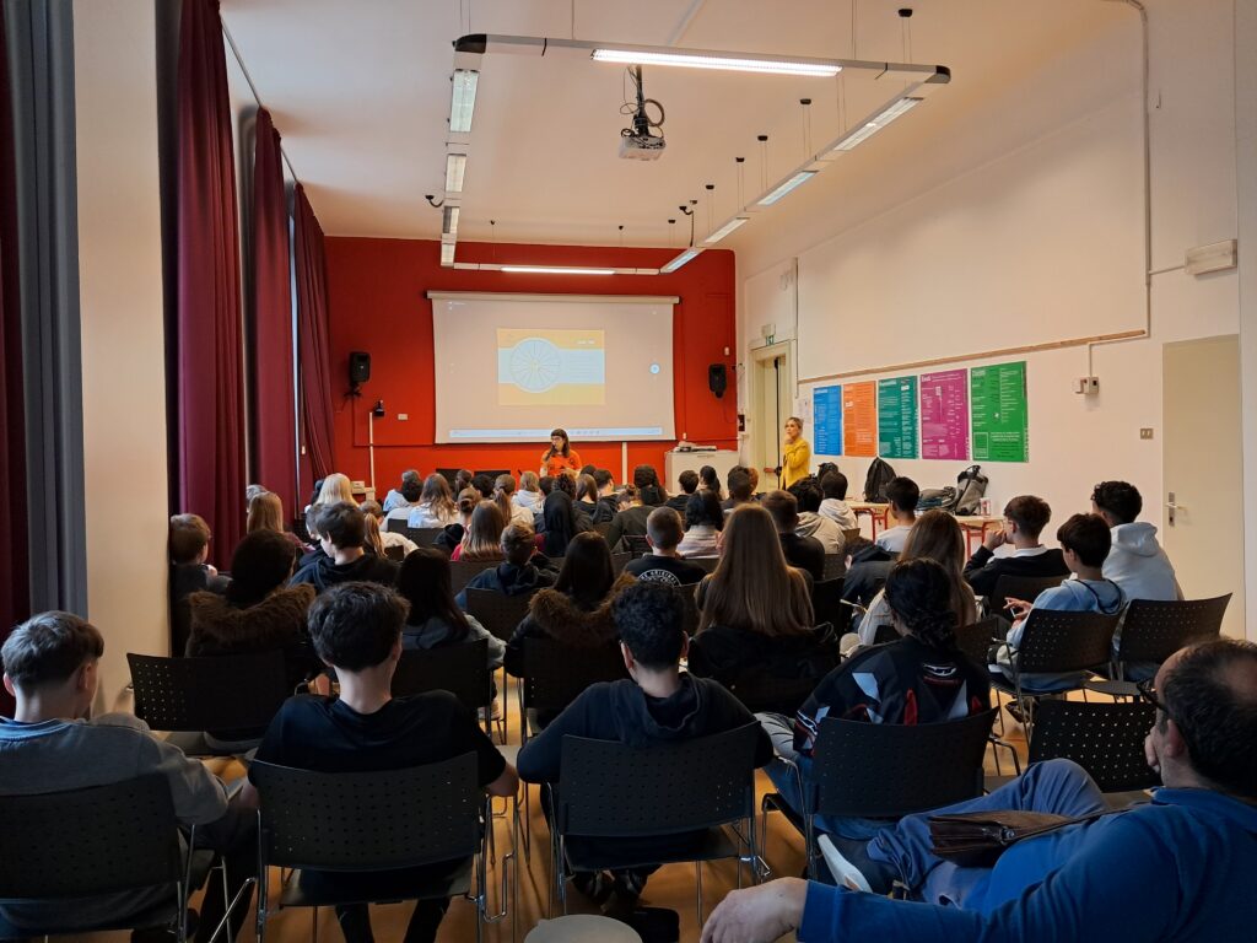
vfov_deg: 51.4
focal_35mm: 27
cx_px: 628
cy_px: 472
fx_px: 980
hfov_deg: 65.3
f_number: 1.8
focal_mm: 4
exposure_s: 1/50
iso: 320
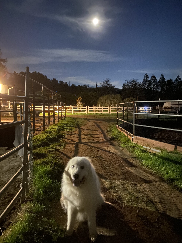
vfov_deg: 67.3
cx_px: 91
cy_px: 122
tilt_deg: -5.1
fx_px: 182
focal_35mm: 26
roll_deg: +0.2
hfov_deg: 53.1
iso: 2000
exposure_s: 1/4
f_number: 1.8
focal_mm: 4.25
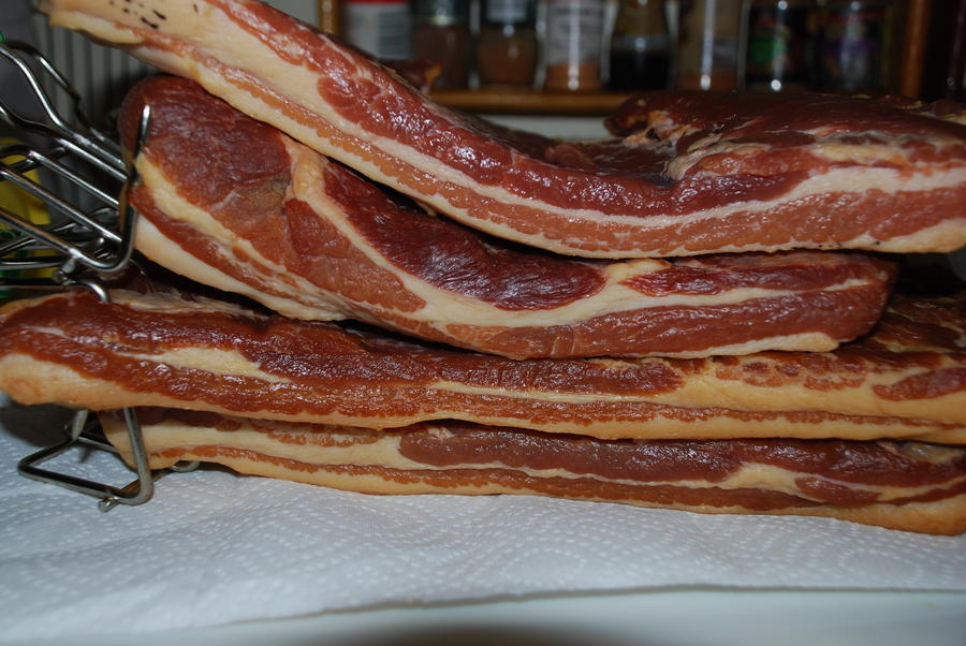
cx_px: 483
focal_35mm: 42
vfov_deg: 32.0
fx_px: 1128
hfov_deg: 46.4
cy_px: 323
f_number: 4
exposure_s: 1/125
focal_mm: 28
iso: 100
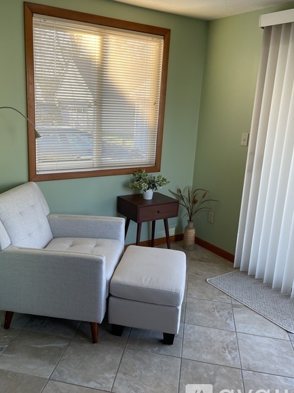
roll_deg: -1.9
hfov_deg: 46.6
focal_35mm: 30
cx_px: 126
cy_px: 185
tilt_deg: -14.2
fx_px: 340
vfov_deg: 59.9
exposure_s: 1/120
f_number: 1.6
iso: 64
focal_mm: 5.1
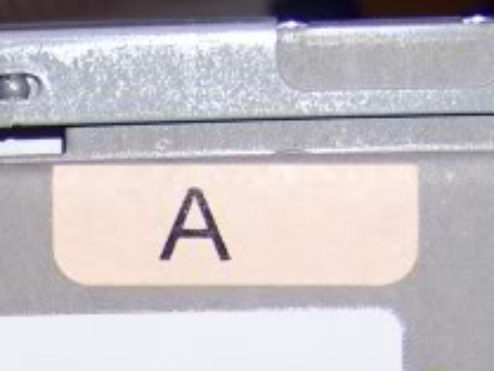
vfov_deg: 8.1
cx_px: -225
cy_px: 695
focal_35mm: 176
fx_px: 2513
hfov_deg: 10.9
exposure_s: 1/30
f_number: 2.8
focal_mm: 5.85
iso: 64
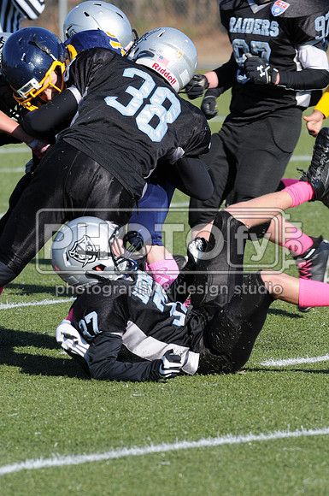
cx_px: 164
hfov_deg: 3.0
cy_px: 248
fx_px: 6187
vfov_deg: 4.6
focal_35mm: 450
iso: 200
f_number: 8
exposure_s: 1/500
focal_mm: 300
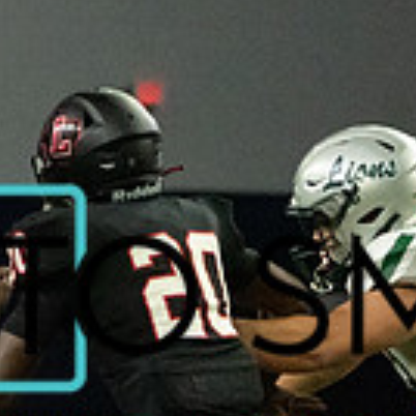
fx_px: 13039
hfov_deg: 1.8
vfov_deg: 1.8
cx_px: -448
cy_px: 421
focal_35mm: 959
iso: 10000
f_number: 5.6
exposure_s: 1/1000
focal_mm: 200
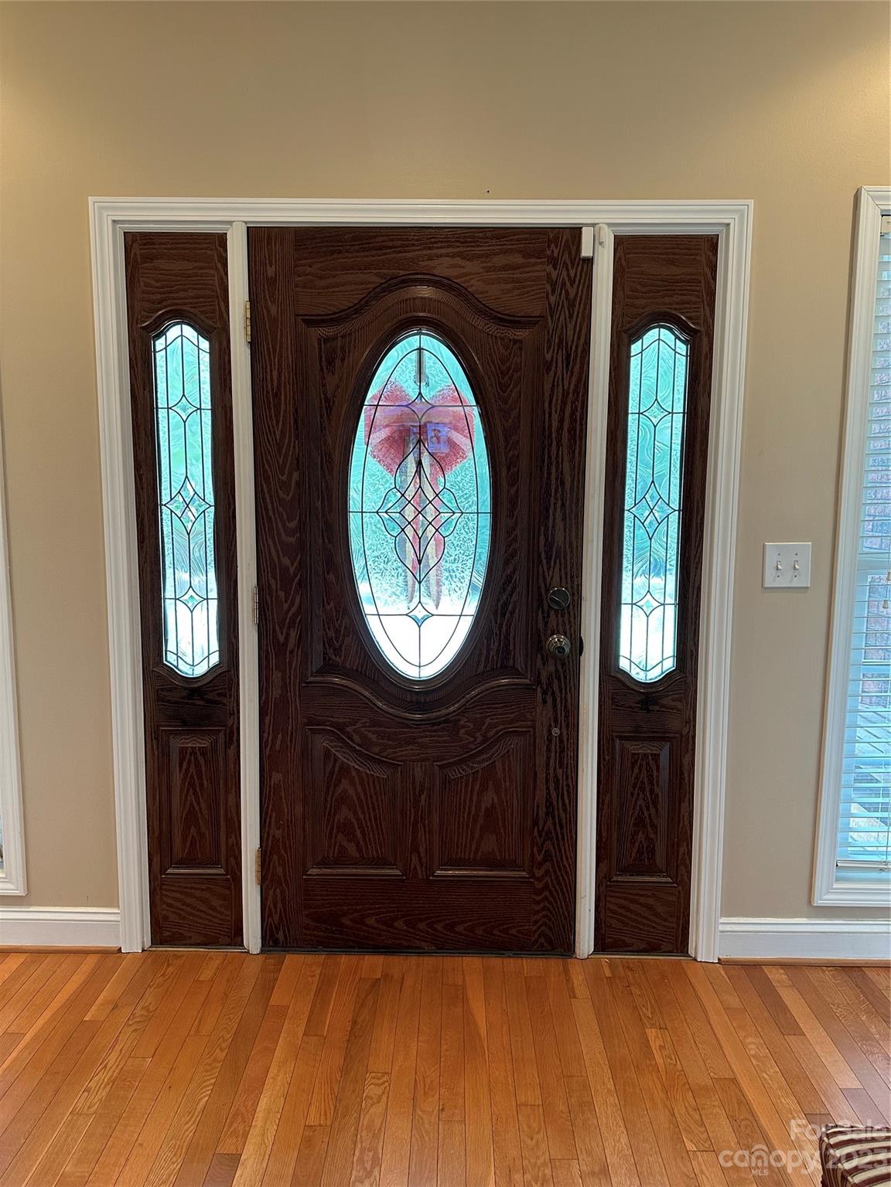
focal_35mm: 24
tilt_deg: -8.3
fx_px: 824
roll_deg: -0.9
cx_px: 446
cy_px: 594
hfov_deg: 56.8
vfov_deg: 71.6
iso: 200
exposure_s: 1/60
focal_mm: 6.86
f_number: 1.78
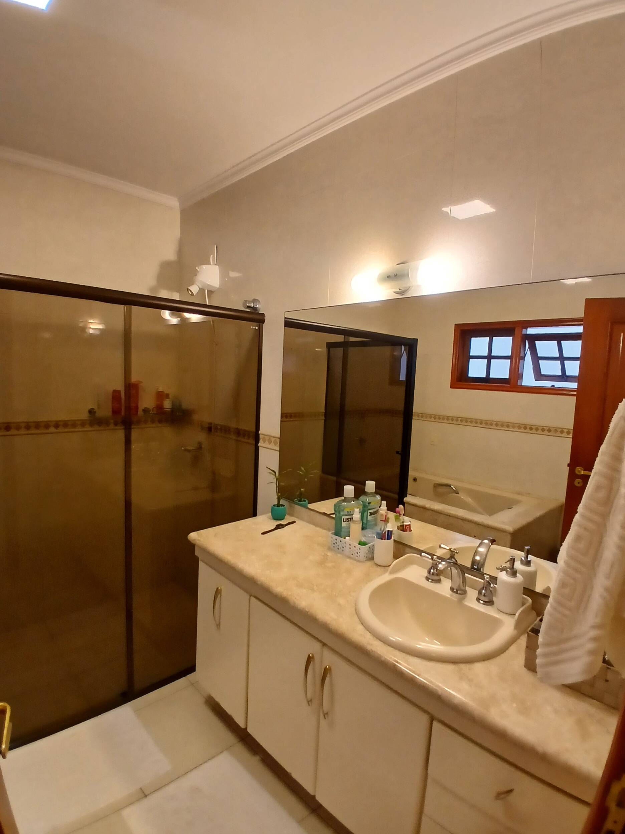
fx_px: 409
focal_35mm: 17
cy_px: 417
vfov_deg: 91.0
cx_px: 312
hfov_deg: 74.7
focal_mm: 1.4
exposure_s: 1/30
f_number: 2.2
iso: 100
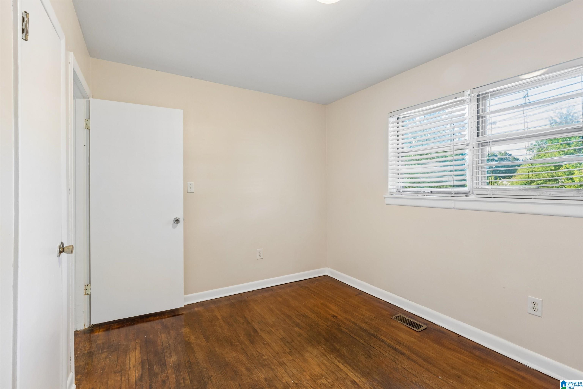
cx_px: 292
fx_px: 259
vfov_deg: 73.7
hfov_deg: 96.7
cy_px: 194
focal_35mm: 16
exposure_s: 1/2.5
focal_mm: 16
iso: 400
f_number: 13
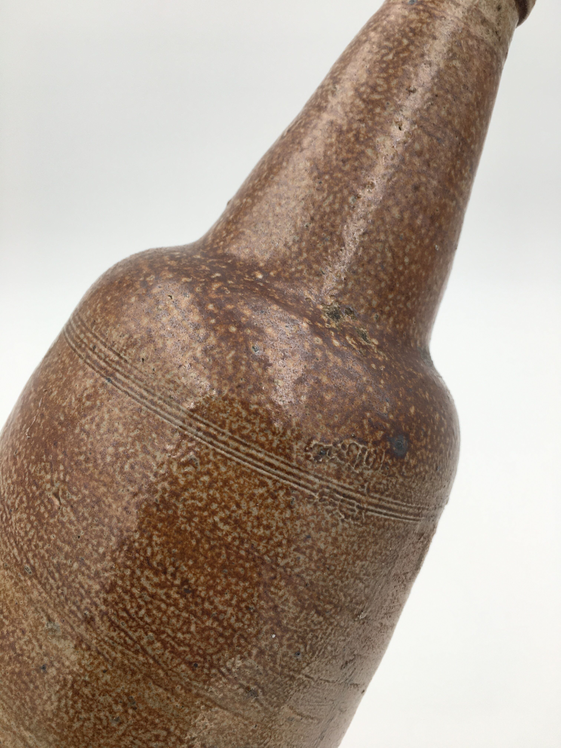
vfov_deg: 61.7
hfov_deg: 48.2
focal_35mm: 29
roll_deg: +2.8
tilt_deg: -36.0
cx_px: 280
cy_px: 374
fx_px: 627
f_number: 2.2
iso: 32
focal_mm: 4.15
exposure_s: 1/120
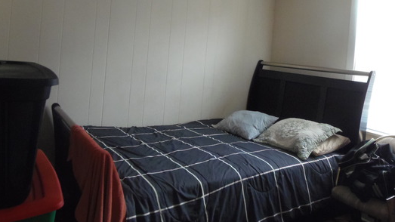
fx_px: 335
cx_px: 233
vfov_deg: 36.1
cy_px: 66
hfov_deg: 60.6
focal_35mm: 32
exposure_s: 1/25
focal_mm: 4.3
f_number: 2.9
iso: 400
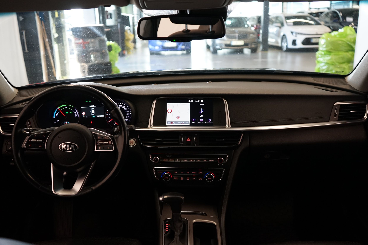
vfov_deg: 40.0
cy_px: 122
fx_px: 337
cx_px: 184
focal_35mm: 33
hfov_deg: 57.2
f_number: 4
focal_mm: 33
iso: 1250
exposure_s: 1/160
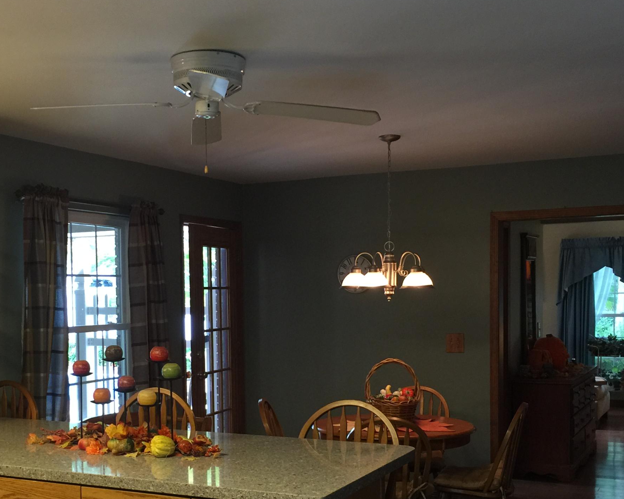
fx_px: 886
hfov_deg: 38.6
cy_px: 347
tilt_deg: -2.4
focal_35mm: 48
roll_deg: +0.1
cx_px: 240
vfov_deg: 31.1
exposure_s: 1/15
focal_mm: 4.15
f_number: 2.2
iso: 80
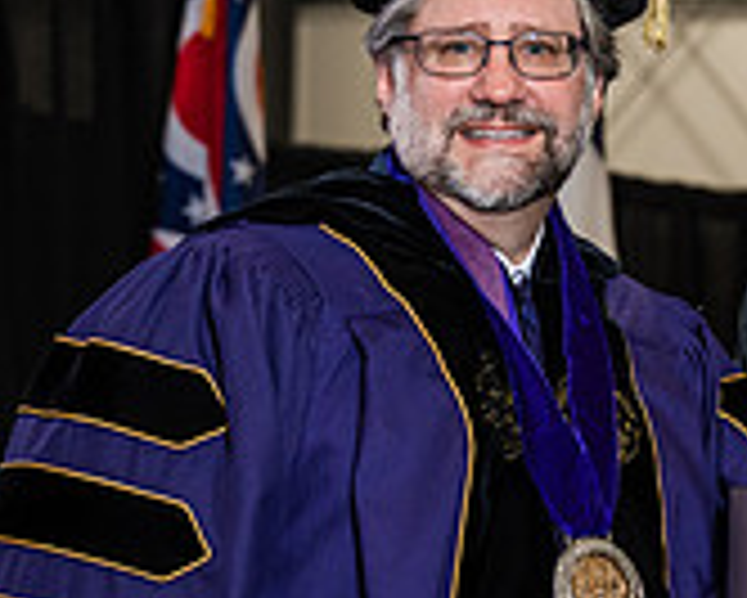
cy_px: 470
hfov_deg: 8.4
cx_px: 688
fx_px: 5066
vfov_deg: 6.8
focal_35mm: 229
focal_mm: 70
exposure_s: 1/200
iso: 1250
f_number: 4.5
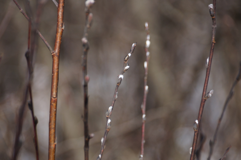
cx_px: 120
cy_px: 80
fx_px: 2509
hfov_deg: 5.5
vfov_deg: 3.7
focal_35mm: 375
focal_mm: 250
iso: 320
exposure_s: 1/400
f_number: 6.3
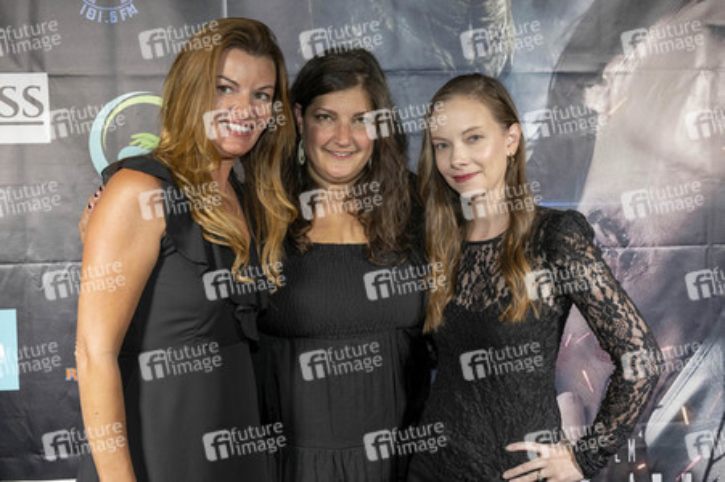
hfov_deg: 44.5
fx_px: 885
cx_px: 362
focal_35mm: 44
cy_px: 241
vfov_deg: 30.5
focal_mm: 44
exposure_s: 1/200
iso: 800
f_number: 5.6
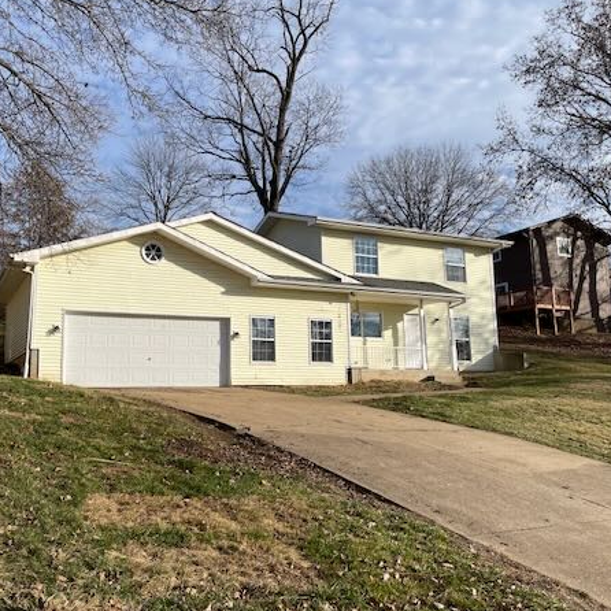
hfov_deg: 49.7
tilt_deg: +10.4
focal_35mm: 33
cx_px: 274
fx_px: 659
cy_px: 292
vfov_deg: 49.7
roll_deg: +1.0
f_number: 1.6
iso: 32
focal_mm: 4.2
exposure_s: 1/4651
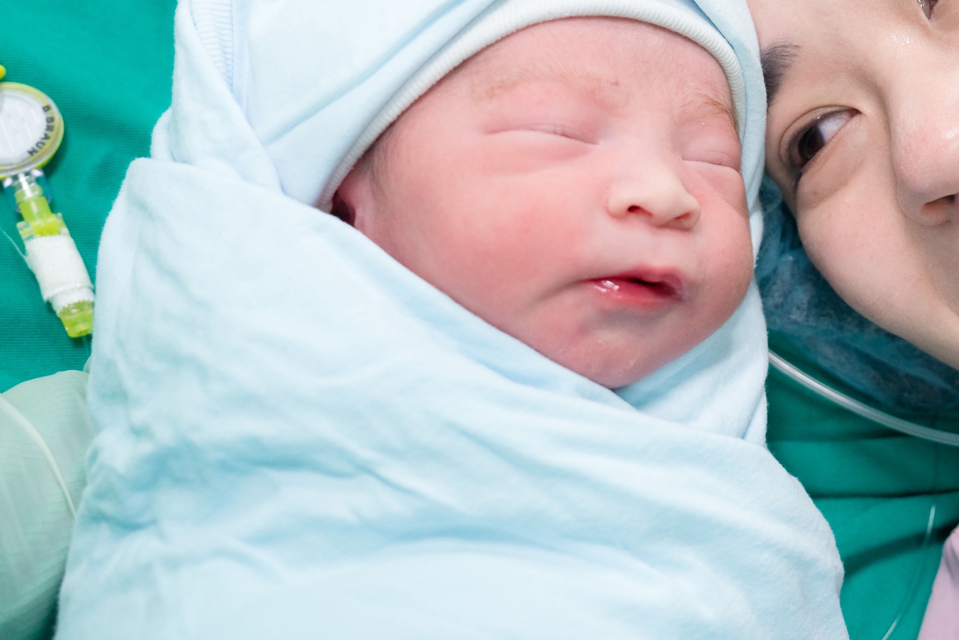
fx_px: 1945
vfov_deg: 18.5
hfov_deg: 25.9
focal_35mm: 73
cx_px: 1011
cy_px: 116
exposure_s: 1/100
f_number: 4
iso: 2000
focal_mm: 33
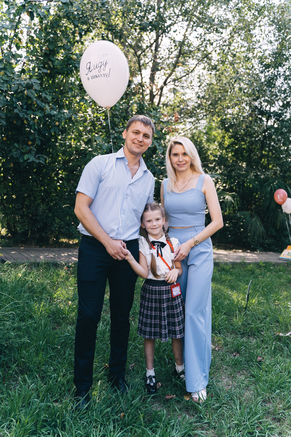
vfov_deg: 63.7
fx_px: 352
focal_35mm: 29
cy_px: 218
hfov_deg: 45.0
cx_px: 146
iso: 100
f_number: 2.8
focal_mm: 29
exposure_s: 1/200
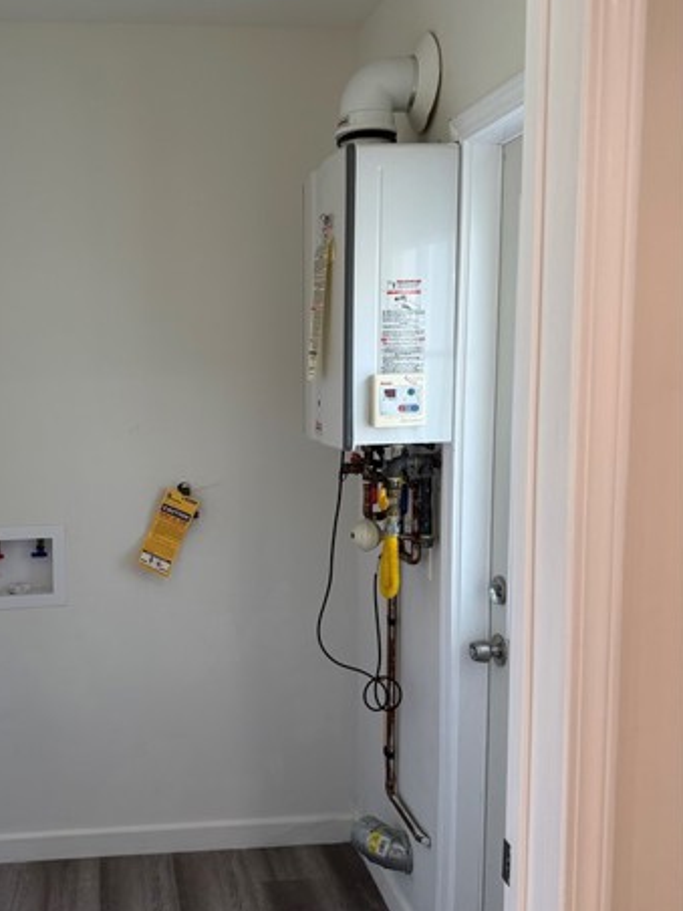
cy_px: 484
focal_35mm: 34
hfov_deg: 41.0
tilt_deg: -6.9
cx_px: 203
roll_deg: +1.6
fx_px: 894
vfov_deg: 53.9
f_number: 1.78
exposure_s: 1/120
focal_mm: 6.76
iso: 160
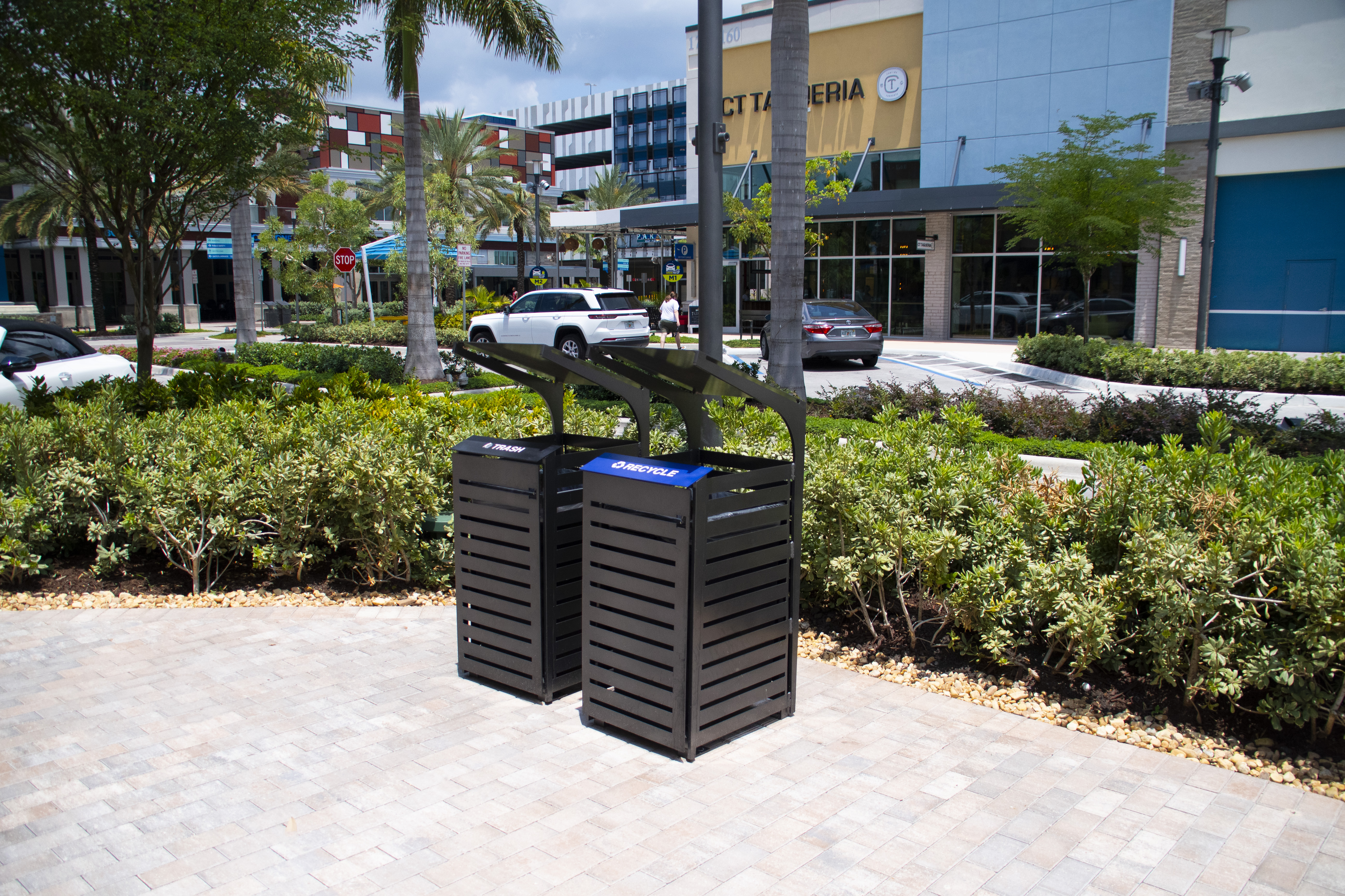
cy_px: 448
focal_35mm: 27
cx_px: 672
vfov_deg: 47.9
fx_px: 1009
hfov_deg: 67.4
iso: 500
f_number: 4
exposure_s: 1/8000
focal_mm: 18
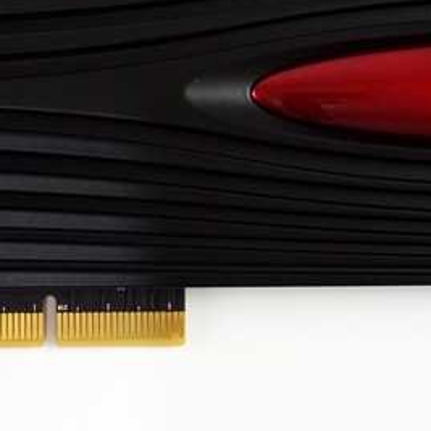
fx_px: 1455
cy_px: 73
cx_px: 140
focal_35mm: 103
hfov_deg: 16.8
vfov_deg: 16.7
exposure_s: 1/2.5
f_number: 16
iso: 400
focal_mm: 27
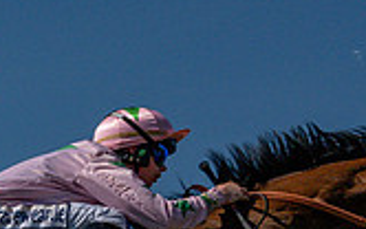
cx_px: -481
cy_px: 462
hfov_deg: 11.8
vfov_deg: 8.4
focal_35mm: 148
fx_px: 1477
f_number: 9
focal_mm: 24
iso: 400
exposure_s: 1/2000
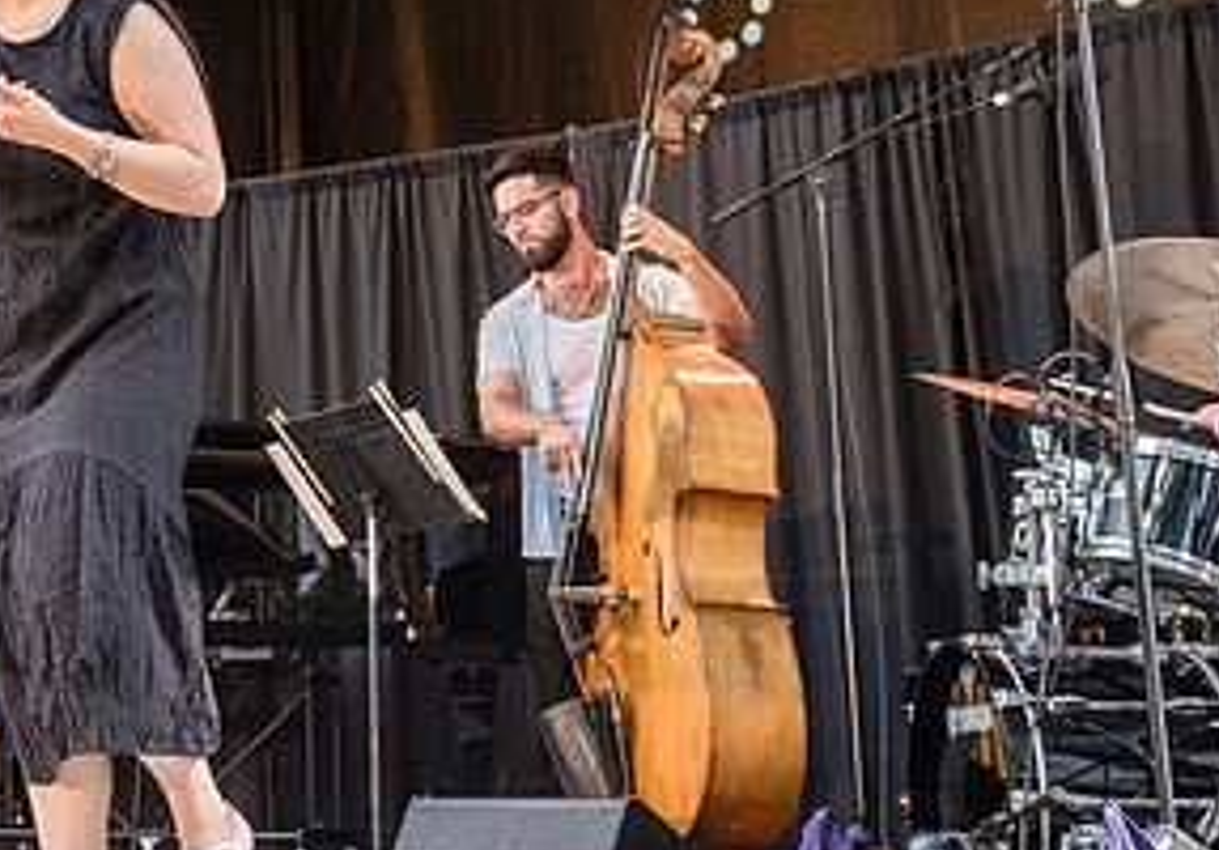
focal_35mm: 76
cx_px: 29
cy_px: 136
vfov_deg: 18.3
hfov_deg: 25.2
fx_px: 2610
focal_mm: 32
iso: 2500
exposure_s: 1/1250
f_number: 4
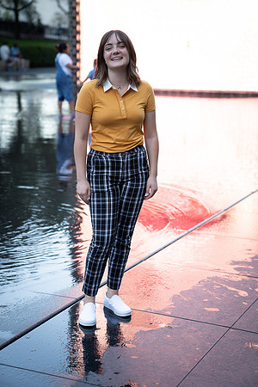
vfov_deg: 28.8
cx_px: 129
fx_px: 752
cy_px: 194
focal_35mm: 70
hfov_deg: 19.5
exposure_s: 1/80
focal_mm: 70
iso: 125
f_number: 2.8
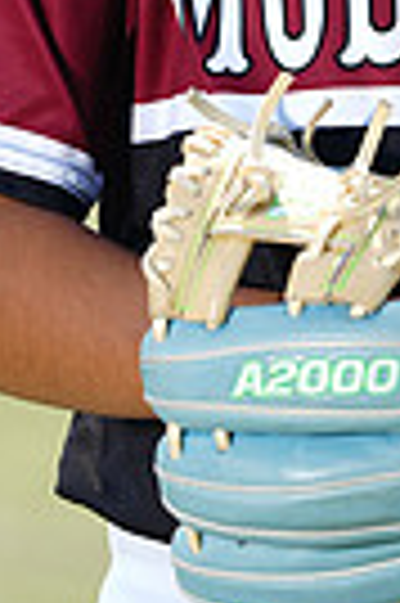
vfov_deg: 2.4
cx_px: 573
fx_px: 14453
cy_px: -297
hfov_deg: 1.6
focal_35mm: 865
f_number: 4.5
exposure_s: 1/250
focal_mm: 200
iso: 64
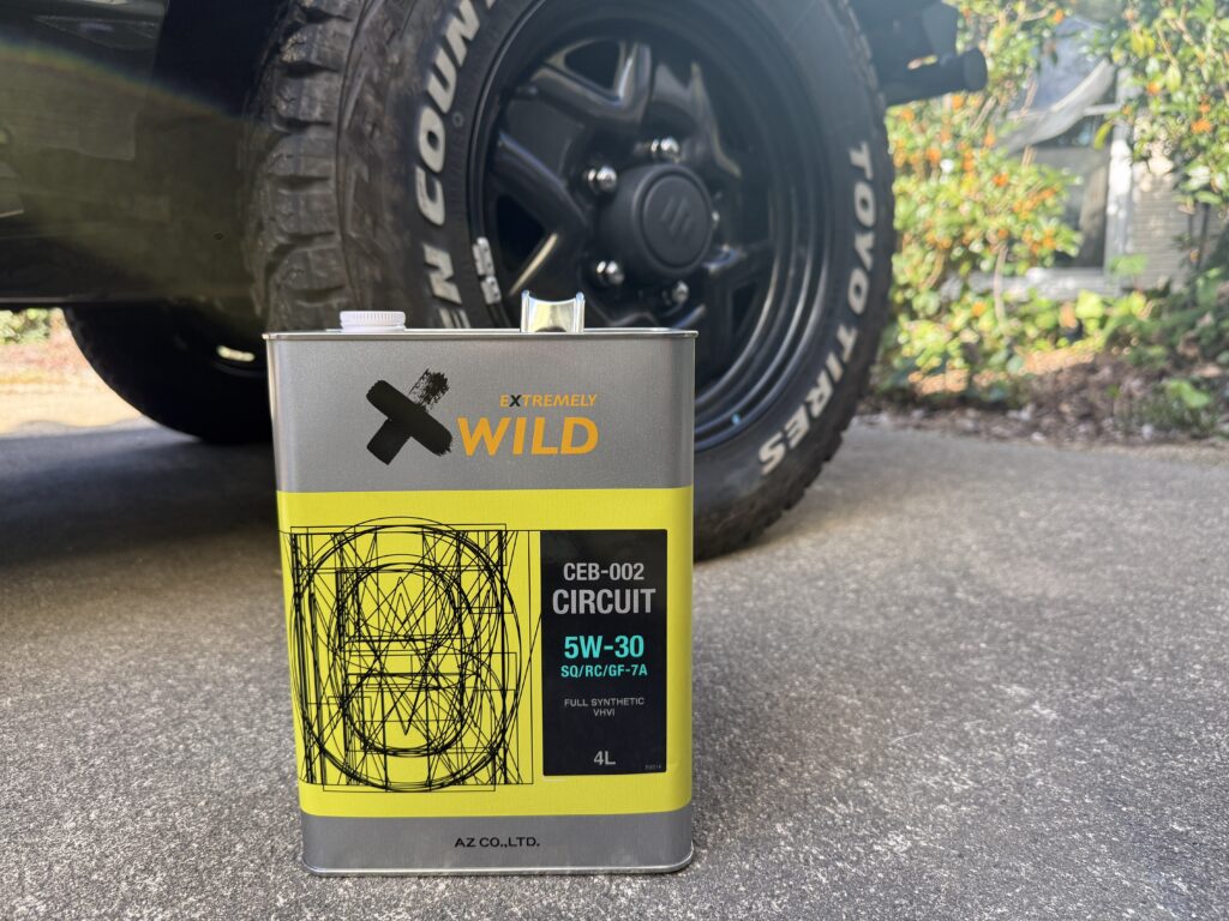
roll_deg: -0.2
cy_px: 460
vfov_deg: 56.8
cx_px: 614
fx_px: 852
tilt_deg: -8.2
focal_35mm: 24
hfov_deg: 71.6
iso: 100
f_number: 1.78
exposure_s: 1/575
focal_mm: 6.76
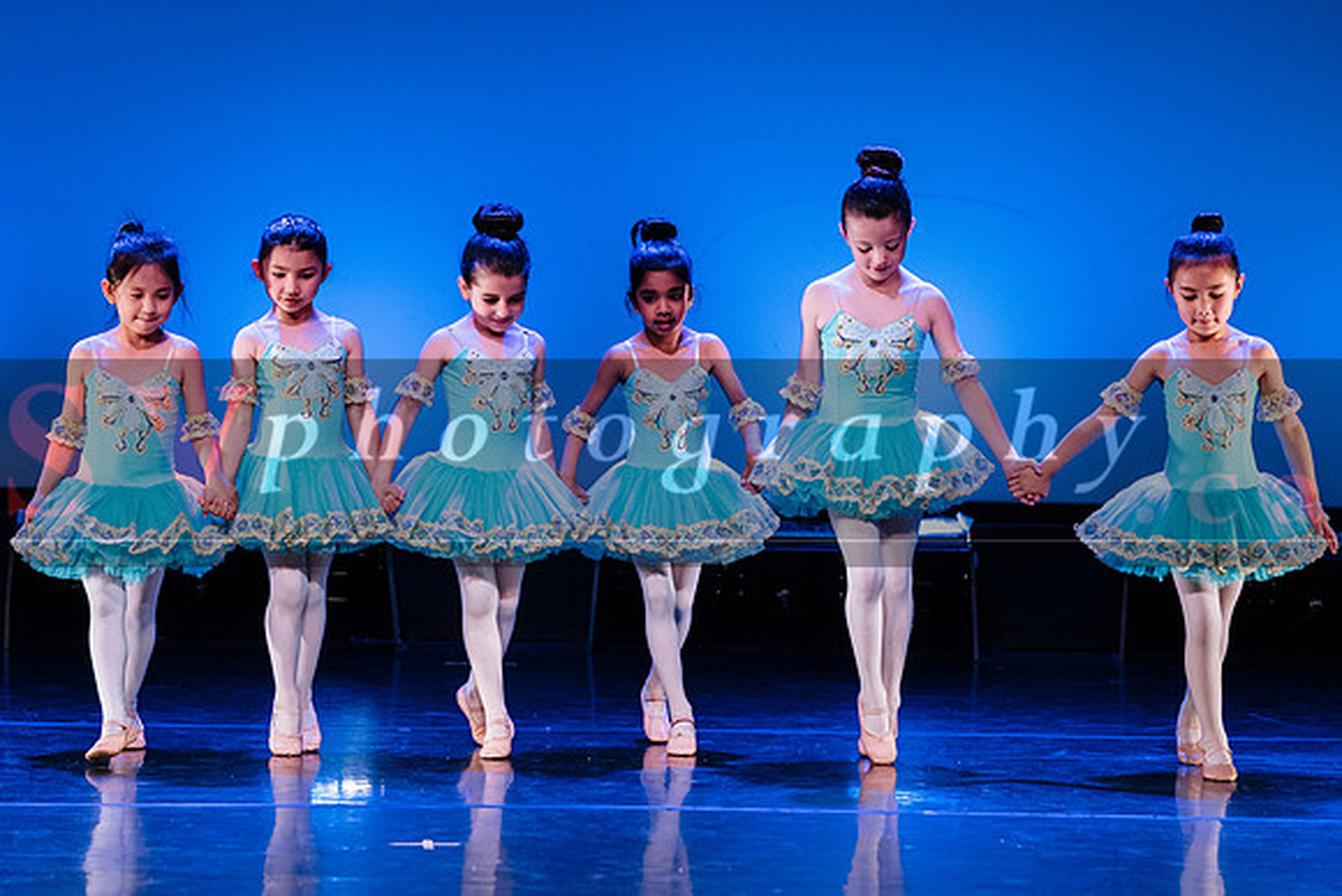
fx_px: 8250
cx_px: 601
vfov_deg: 6.2
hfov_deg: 9.3
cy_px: 401
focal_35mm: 221
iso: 1250
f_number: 2.8
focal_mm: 198
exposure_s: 1/500
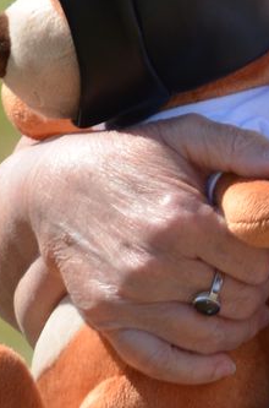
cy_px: -62
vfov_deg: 1.4
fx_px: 16590
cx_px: 427
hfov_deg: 0.9
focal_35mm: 1471
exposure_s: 1/1600
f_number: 6.3
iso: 400
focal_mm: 200
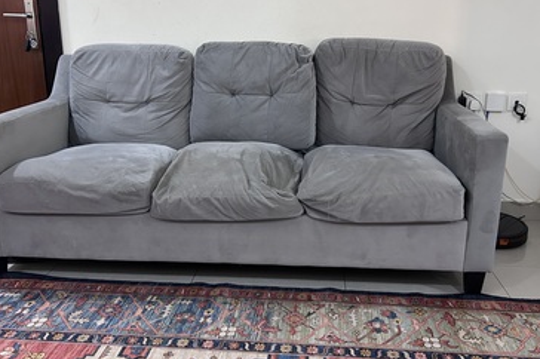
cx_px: 274
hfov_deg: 55.8
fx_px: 510
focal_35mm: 34
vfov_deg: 38.7
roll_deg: -0.1
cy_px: 143
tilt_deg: -13.7
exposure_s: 1/50
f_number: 1.5
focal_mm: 5.7
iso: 400
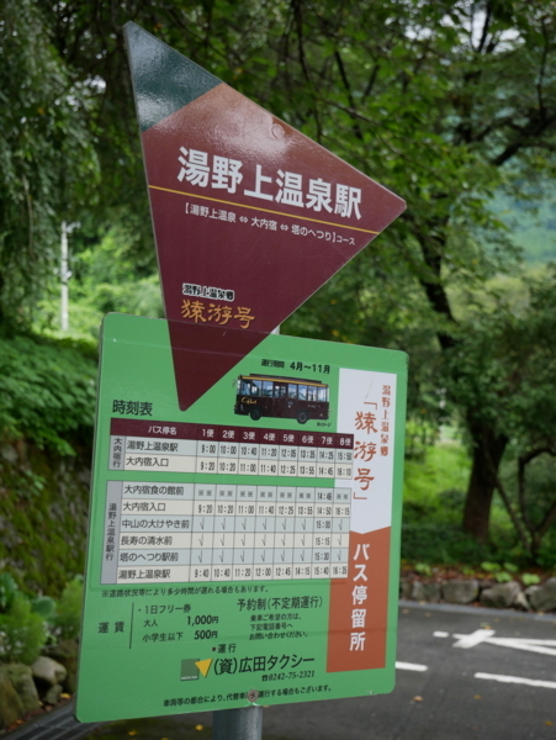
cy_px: 370
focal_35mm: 46
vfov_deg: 41.2
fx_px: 984
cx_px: 278
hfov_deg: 31.6
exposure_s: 1/100
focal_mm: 23
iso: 200
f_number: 4.3
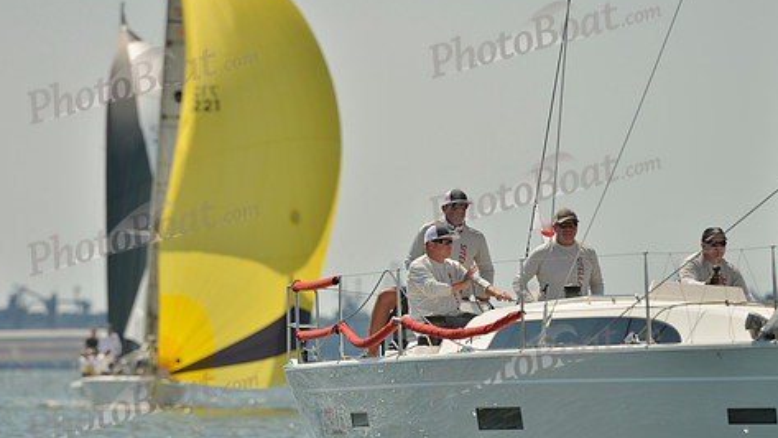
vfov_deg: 2.5
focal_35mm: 488
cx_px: 345
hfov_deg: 4.4
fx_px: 10067
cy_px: 296
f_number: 5.6
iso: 200
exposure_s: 1/1600
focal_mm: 380
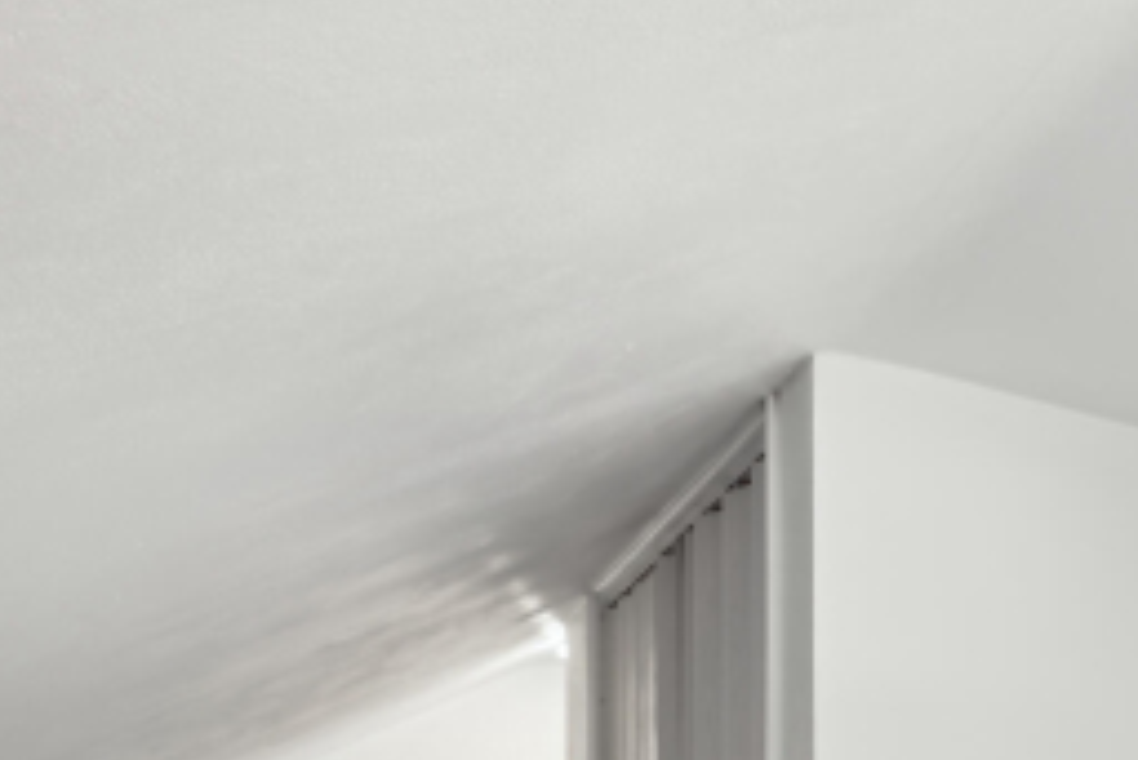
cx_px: 1478
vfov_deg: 28.5
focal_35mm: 41
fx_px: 1297
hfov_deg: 34.0
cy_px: 907
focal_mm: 14
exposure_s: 1/6
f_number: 8
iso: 100
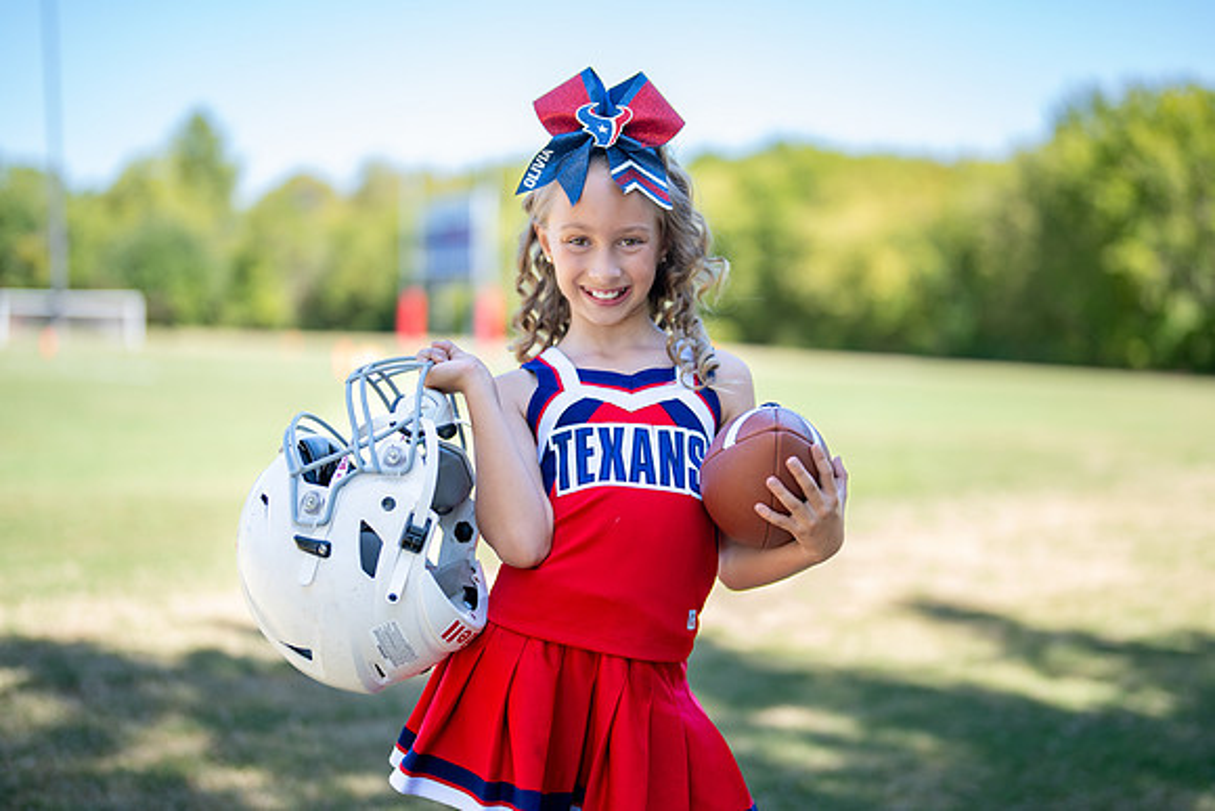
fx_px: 1781
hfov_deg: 37.7
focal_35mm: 53
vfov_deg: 25.6
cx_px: 631
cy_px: 400
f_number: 1.2
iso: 100
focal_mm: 50
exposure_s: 1/1250
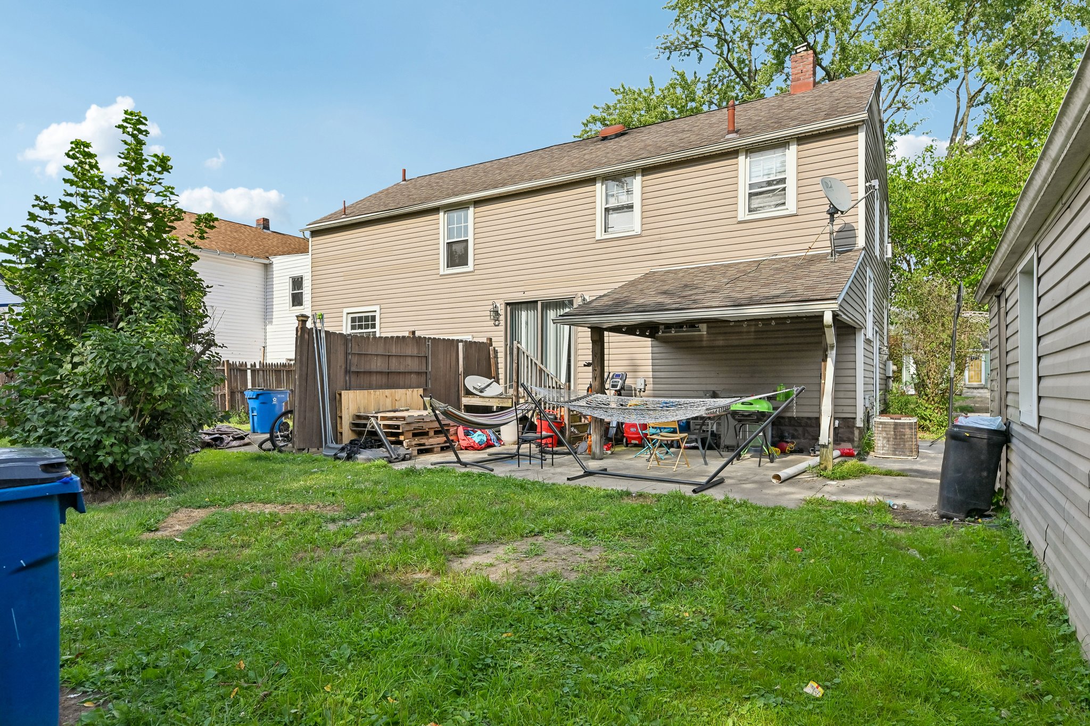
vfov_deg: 61.9
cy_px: 363
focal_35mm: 20
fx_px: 605
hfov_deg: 84.0
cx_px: 545
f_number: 6.3
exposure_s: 1/2500
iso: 1000
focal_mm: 20
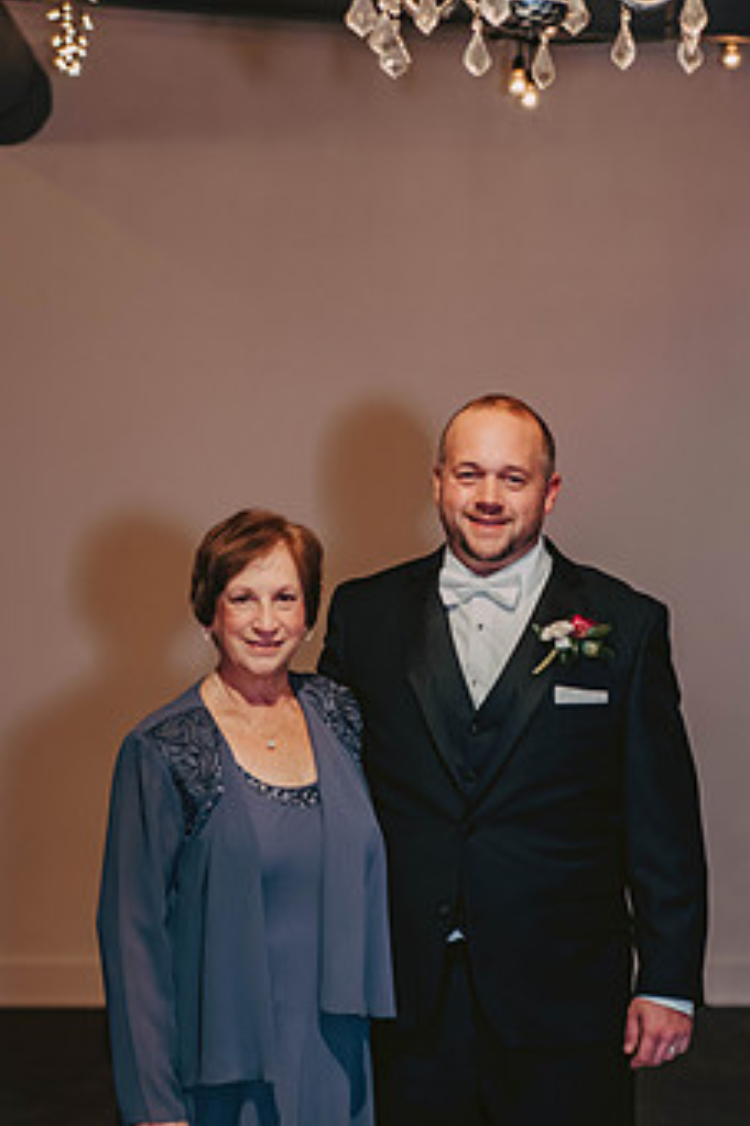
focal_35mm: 99
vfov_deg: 20.6
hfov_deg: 13.8
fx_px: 3097
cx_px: 416
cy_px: 634
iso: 1250
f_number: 3.2
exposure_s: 1/60
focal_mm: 75
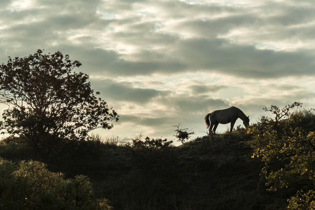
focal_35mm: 133
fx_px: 1160
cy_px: 87
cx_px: 154
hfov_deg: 15.5
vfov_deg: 10.3
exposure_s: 1/80
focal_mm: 75
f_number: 14
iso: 100
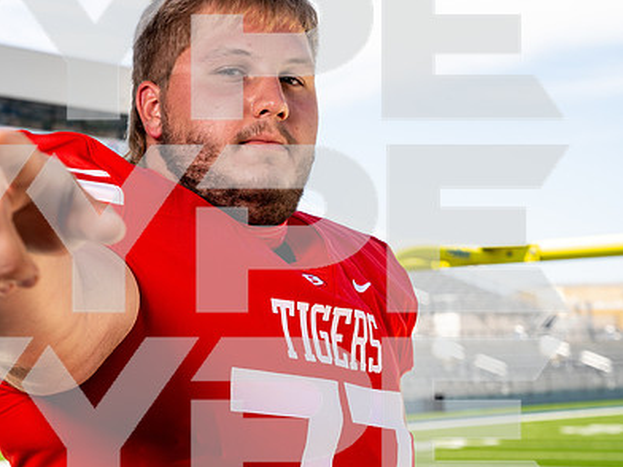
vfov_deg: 16.2
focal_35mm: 91
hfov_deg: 21.4
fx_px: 1638
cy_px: 230
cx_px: 165
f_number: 8
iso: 100
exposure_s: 1/125
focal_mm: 64
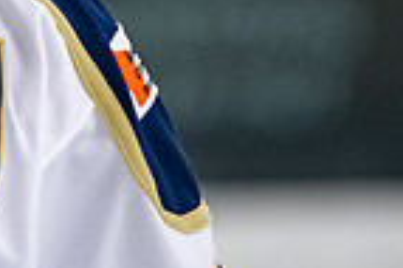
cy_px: -159
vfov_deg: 1.1
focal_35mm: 1215
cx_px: -327
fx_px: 13586
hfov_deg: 1.7
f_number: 3.2
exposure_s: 1/800
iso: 2000
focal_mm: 200
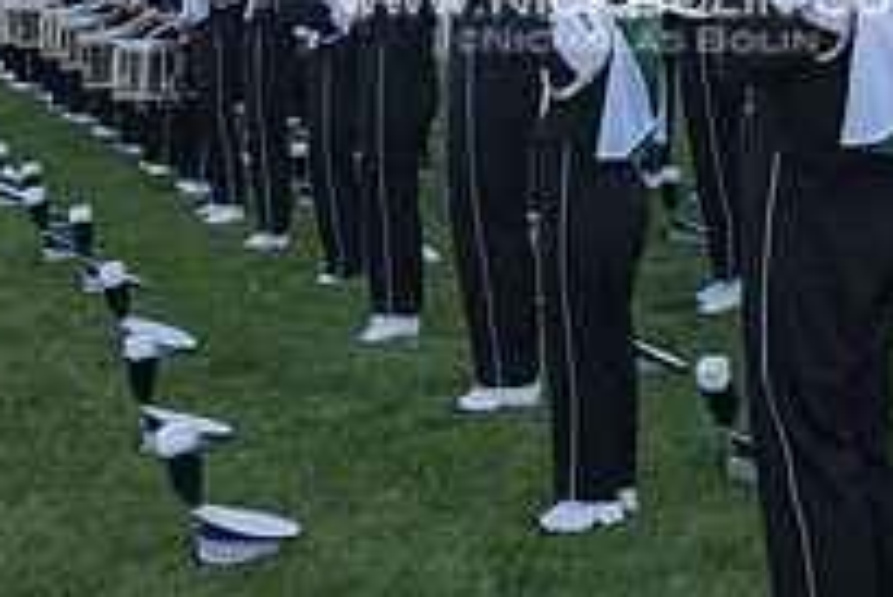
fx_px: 1688
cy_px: -155
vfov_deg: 18.8
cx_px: 636
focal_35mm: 68
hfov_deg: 29.3
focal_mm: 24
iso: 400
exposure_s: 1/1250
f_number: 5
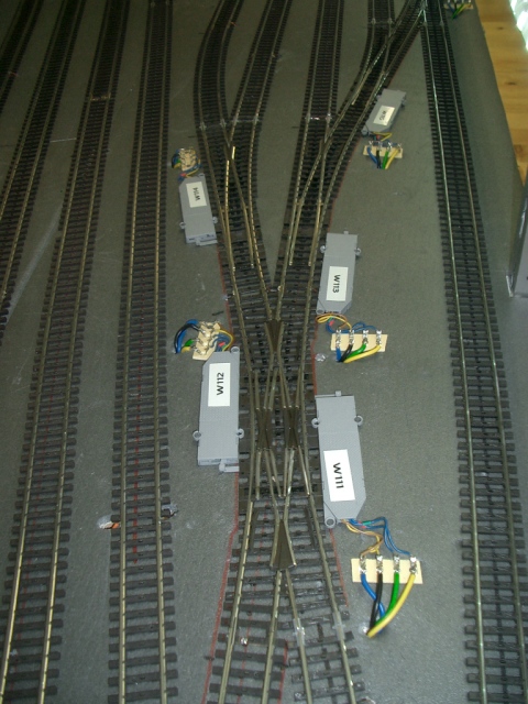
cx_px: 264
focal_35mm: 35
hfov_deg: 40.7
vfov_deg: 52.6
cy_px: 352
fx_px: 712
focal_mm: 5.8
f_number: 2.6
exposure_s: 1/40
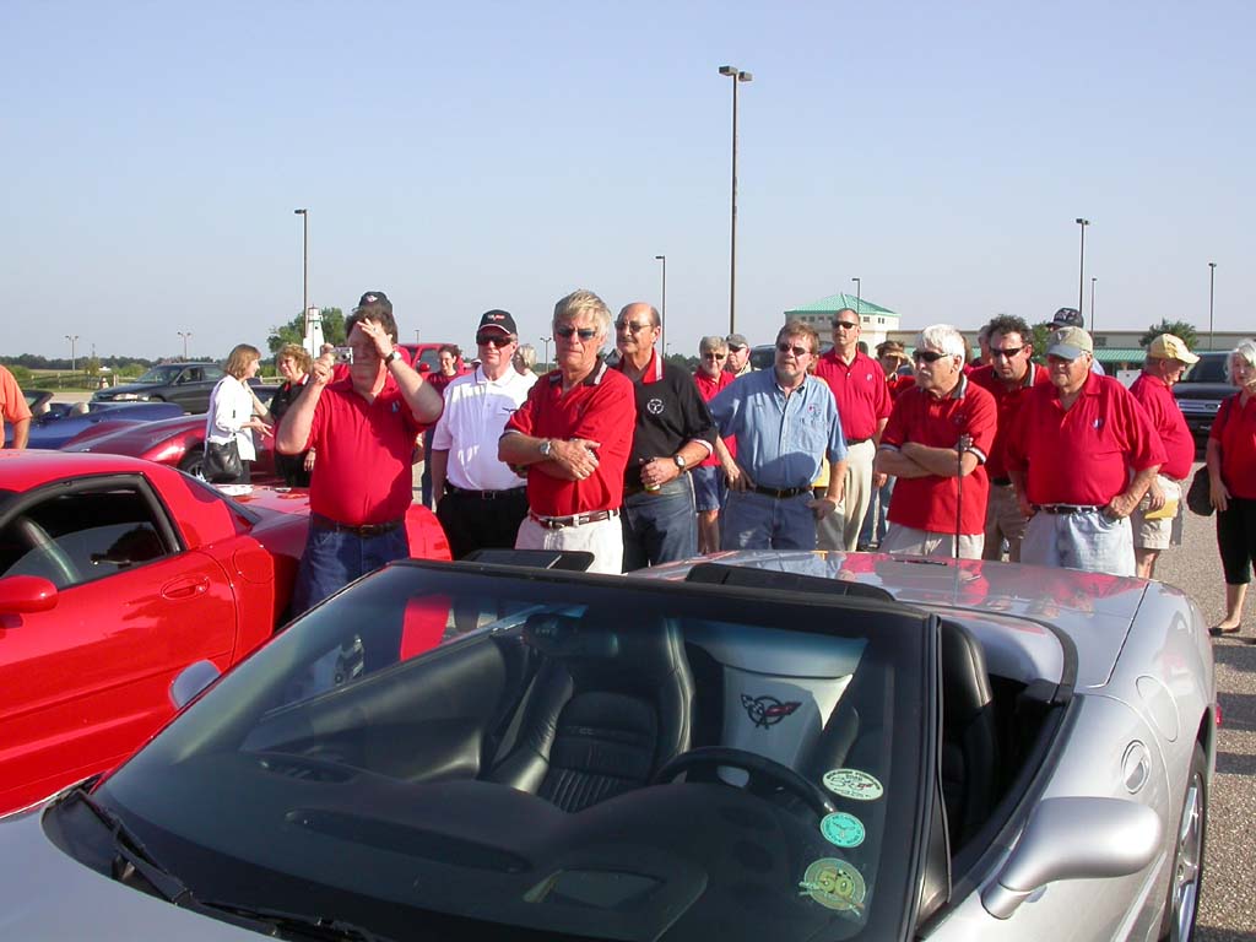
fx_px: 1379
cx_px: 628
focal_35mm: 38
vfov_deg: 37.7
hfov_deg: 49.0
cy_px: 471
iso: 100
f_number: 6.7
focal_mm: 7.85
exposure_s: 1/252
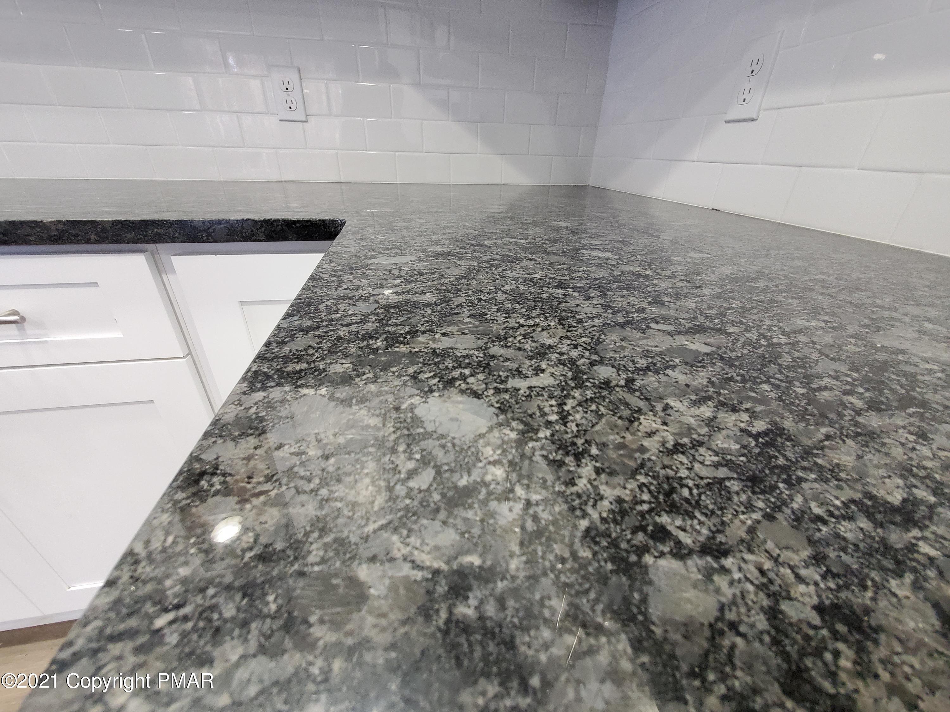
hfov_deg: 106.2
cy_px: 356
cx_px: 475
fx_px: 357
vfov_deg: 89.9
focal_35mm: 13
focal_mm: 1.8
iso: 640
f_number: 2.2
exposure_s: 1/59
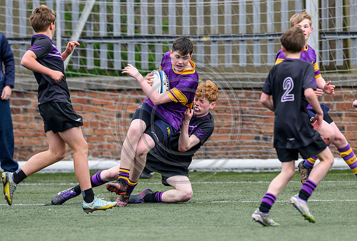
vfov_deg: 2.4
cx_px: 161
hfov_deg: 3.5
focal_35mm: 583
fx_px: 5804
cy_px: 81
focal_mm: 400
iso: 1000
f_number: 4
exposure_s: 1/2000
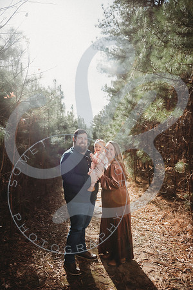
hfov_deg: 53.1
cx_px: 96
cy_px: 145
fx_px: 193
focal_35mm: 24
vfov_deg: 73.7
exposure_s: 1/1250
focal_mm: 24
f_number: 2.8
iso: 100
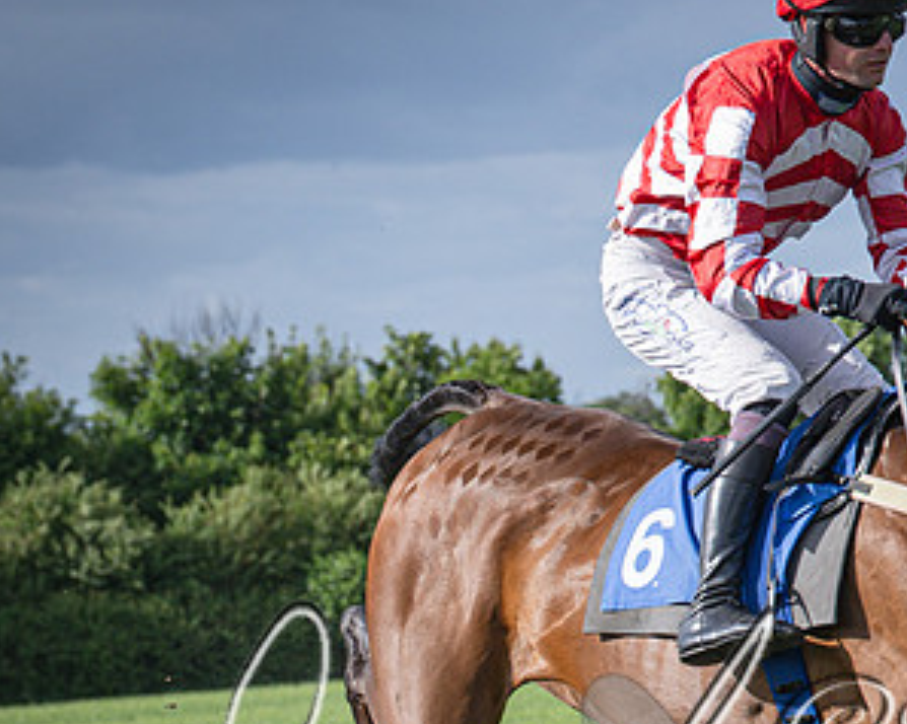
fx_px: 7028
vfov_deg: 5.9
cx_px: 470
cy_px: 744
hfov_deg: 7.4
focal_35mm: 262
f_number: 4.5
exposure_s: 1/1600
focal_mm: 70
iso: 200
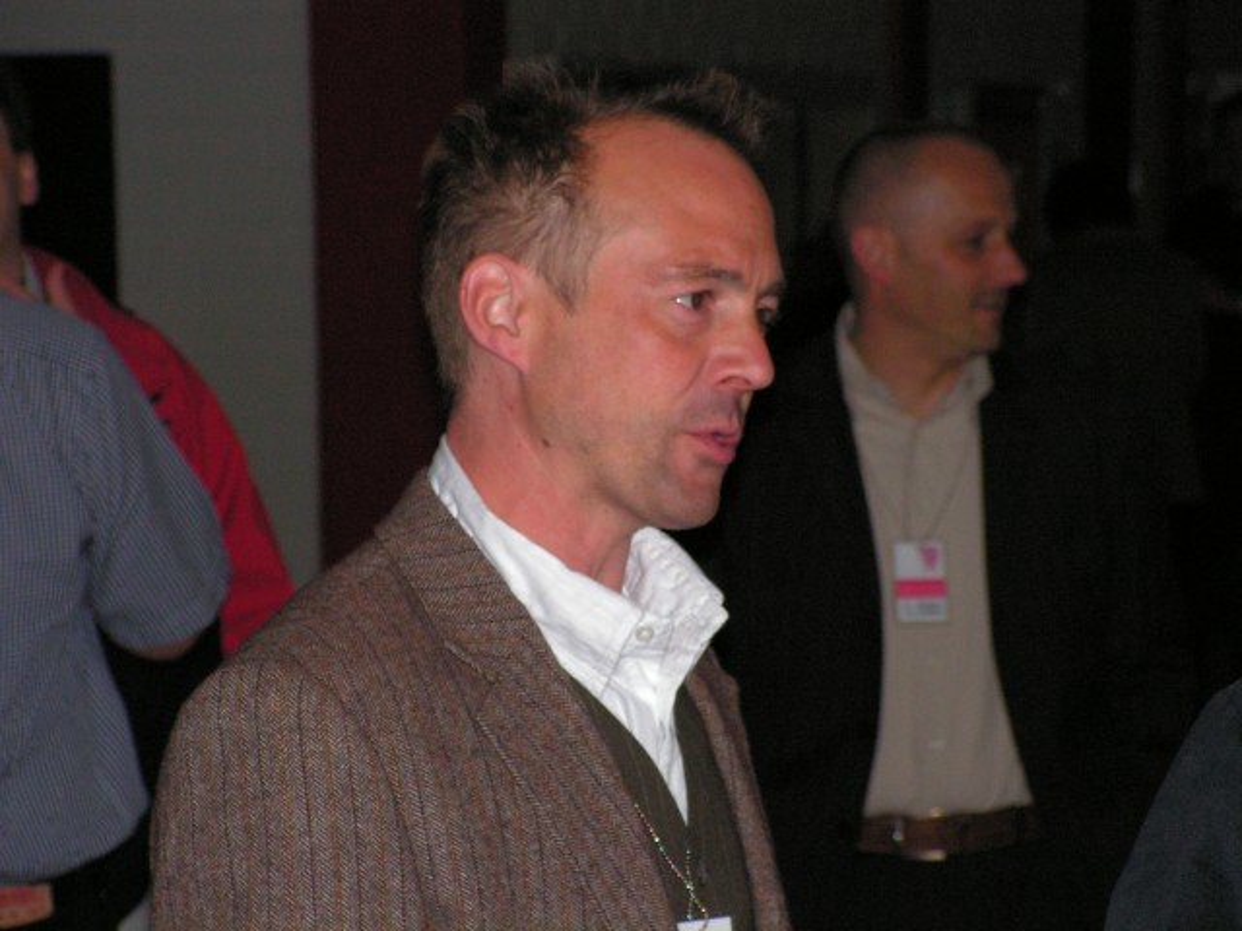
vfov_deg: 10.3
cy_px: 466
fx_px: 5167
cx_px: 621
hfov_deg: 13.7
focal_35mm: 144
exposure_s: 1/160
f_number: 3.4
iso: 200
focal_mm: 24
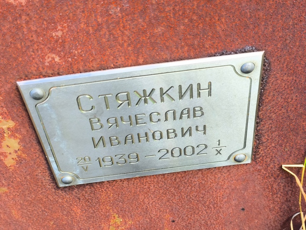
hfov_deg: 38.2
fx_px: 442
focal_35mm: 50
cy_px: 115
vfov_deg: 29.1
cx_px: 153
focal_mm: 4.71
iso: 80
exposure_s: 1/60
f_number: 1.7
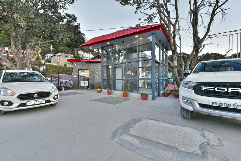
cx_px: 120
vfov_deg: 73.8
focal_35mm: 16
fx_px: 107
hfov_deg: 96.7
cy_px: 80
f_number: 8
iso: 4000
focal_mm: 16
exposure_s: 1/640
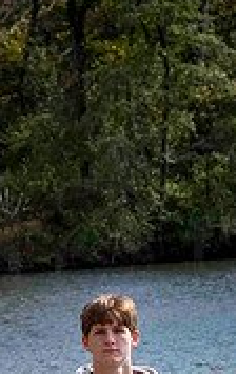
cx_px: 112
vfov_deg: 6.0
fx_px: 3554
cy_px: 458
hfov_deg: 3.8
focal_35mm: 347
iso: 800
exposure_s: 1/640
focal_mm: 135
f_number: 11
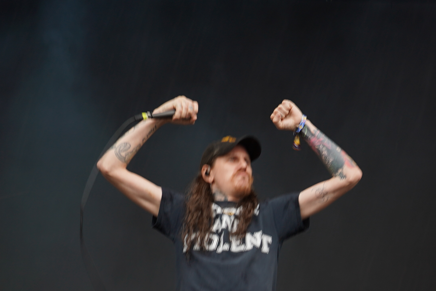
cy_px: 340
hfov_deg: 19.4
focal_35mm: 105
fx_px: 1272
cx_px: 259
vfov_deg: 12.8
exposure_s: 1/80
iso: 100
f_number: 5.6
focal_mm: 38
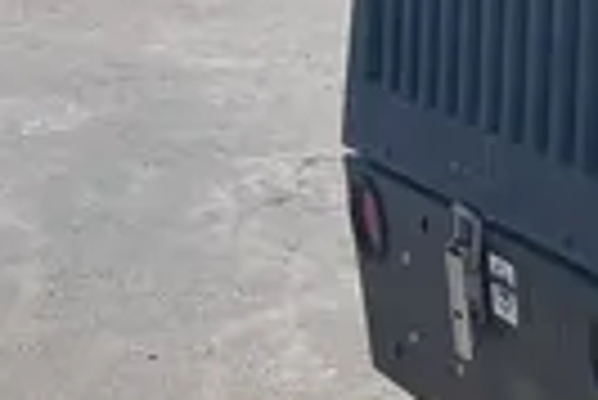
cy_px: 119
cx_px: 1214
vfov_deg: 12.2
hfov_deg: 14.8
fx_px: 1862
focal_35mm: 112
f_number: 1.5
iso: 50
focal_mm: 5.7
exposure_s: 1/4444
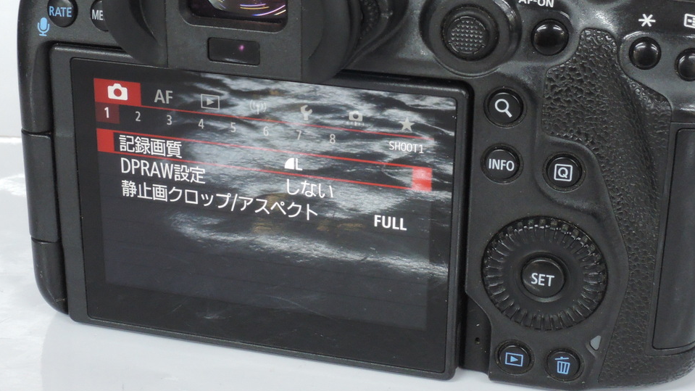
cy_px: 112
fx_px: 1382
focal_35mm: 75
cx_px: 370
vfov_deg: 16.0
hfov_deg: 28.2
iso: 800
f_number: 8
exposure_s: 1/15
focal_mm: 11.8
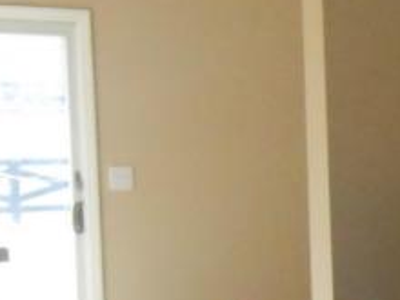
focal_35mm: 158
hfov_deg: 11.5
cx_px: 756
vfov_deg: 9.2
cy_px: 415
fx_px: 1826
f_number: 3.9
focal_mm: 6
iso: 800
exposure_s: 1/125
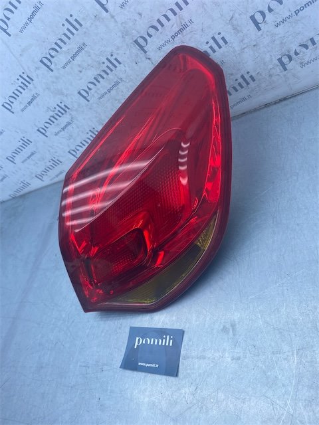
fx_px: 319
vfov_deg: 67.3
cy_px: 212
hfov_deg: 53.1
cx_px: 160
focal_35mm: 26
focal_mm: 4.25
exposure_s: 1/772
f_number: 1.8
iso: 32
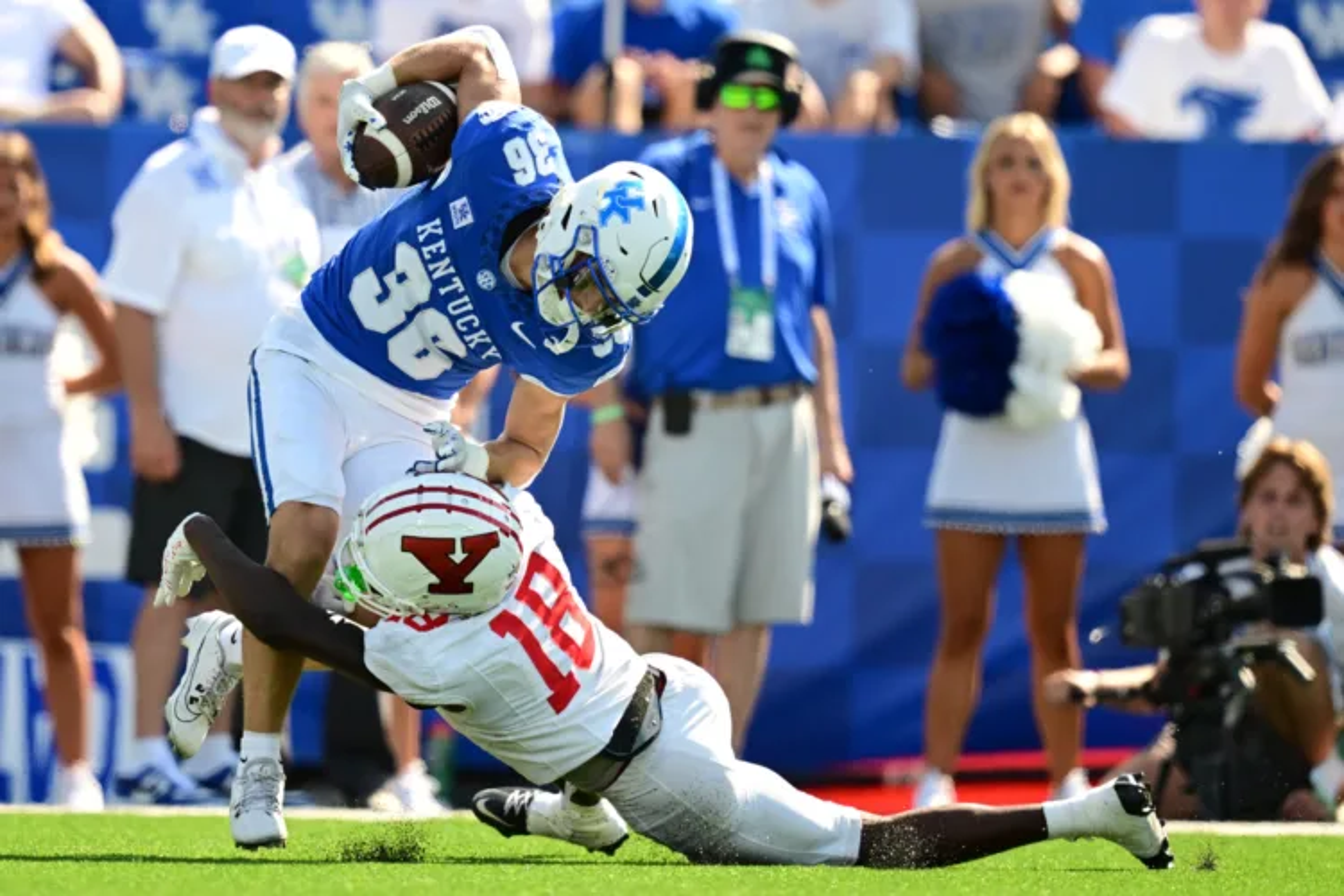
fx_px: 14932
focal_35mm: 400
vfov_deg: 3.4
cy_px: 448
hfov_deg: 5.2
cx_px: 672
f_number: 3.2
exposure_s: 1/3200
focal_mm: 400
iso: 500
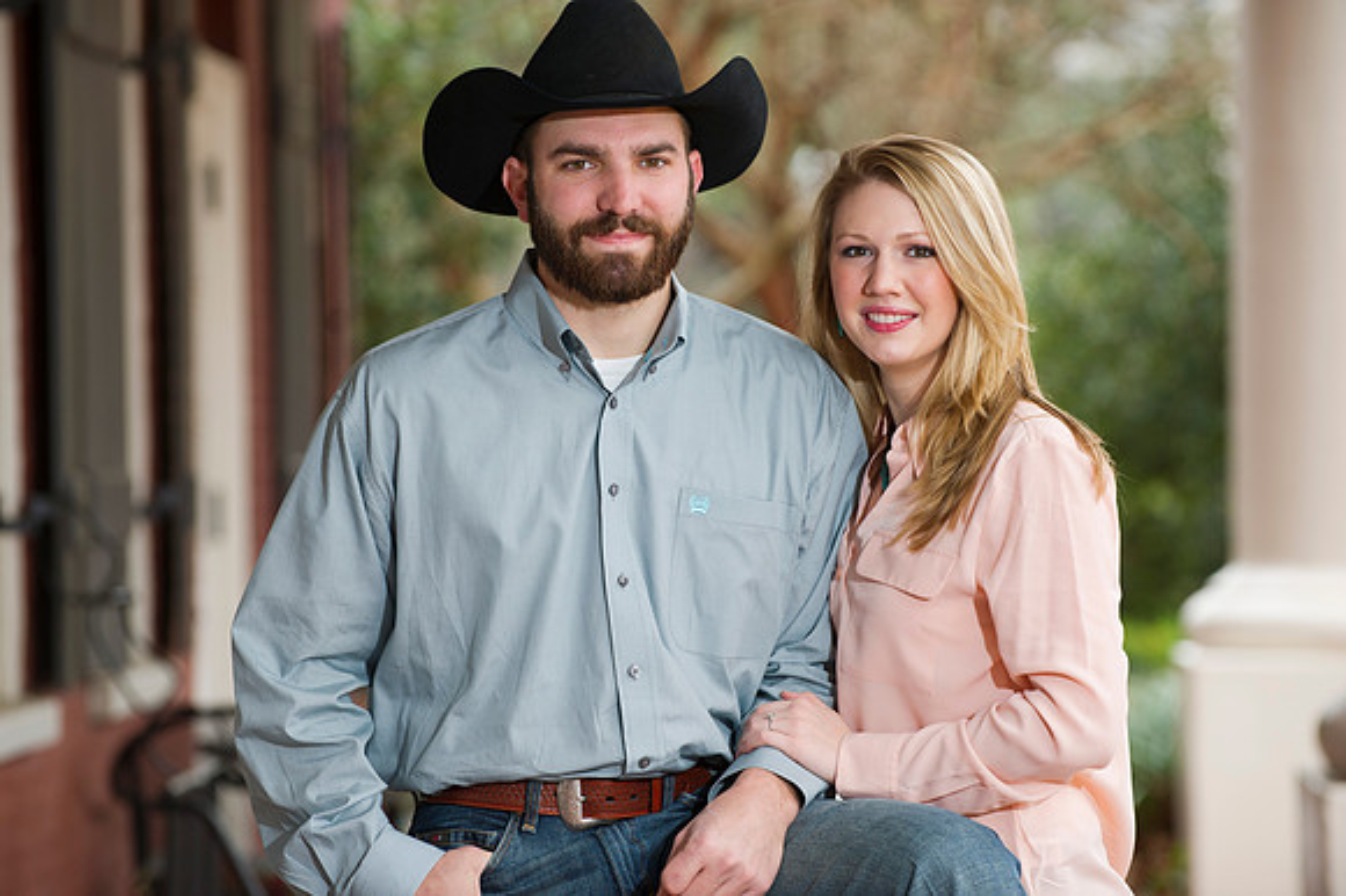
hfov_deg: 12.8
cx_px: 673
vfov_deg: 8.6
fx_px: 5979
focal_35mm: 160
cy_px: 448
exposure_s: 1/125
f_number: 3.5
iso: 250
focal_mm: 160
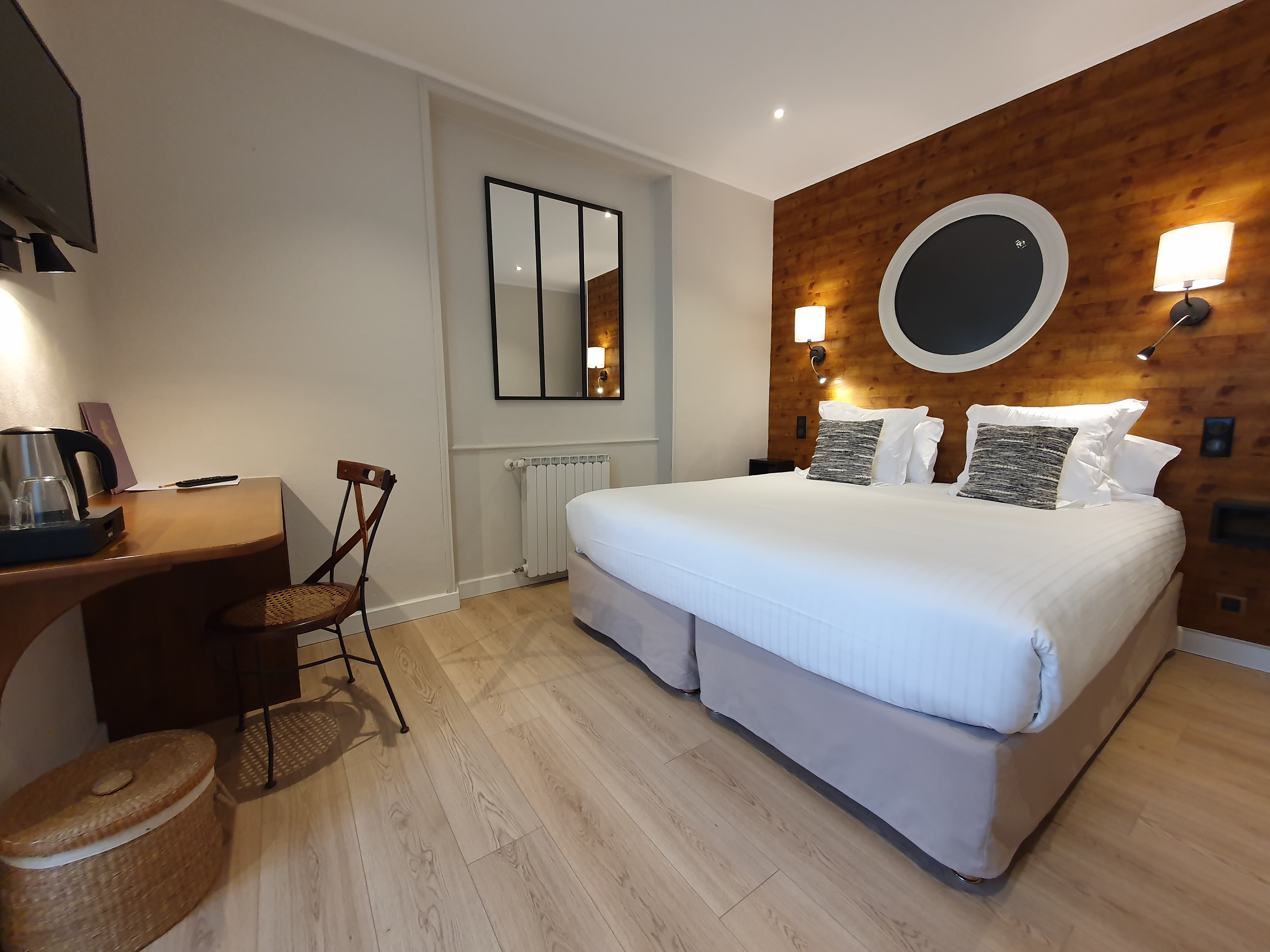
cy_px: 476
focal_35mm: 13
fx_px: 477
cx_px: 635
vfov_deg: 89.9
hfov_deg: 106.2
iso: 200
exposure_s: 1/50
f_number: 2.2
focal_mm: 1.8
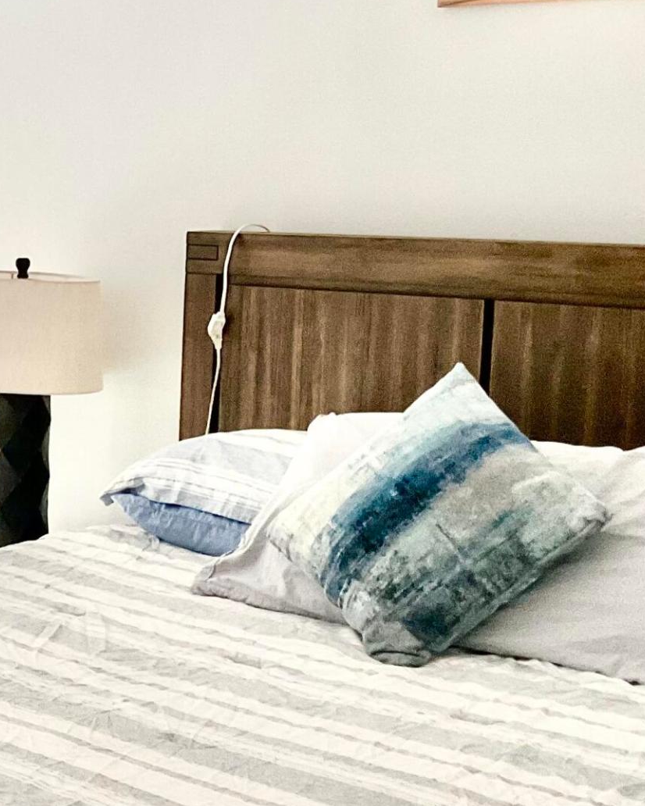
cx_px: -146
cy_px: 496
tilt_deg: -10.1
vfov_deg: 24.1
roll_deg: -0.9
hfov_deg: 18.3
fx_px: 1885
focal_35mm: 79
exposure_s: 1/60
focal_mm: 3
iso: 80
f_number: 1.8
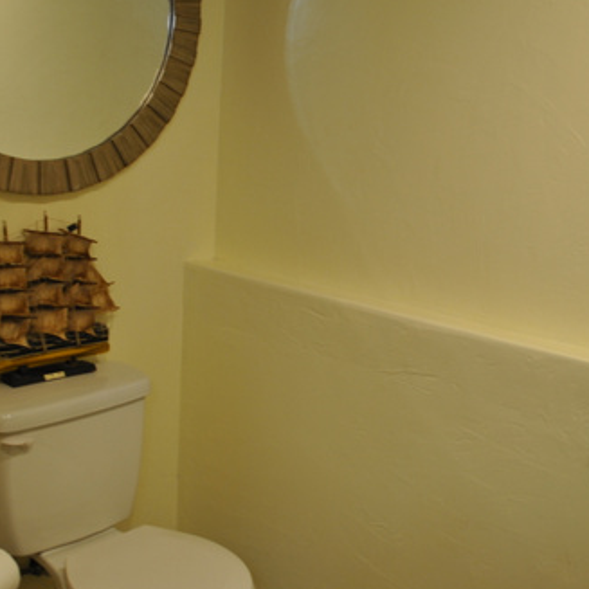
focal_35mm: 45
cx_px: 297
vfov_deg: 37.5
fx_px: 866
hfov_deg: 37.6
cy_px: 252
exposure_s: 1/40
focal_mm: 18
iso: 200
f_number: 3.5
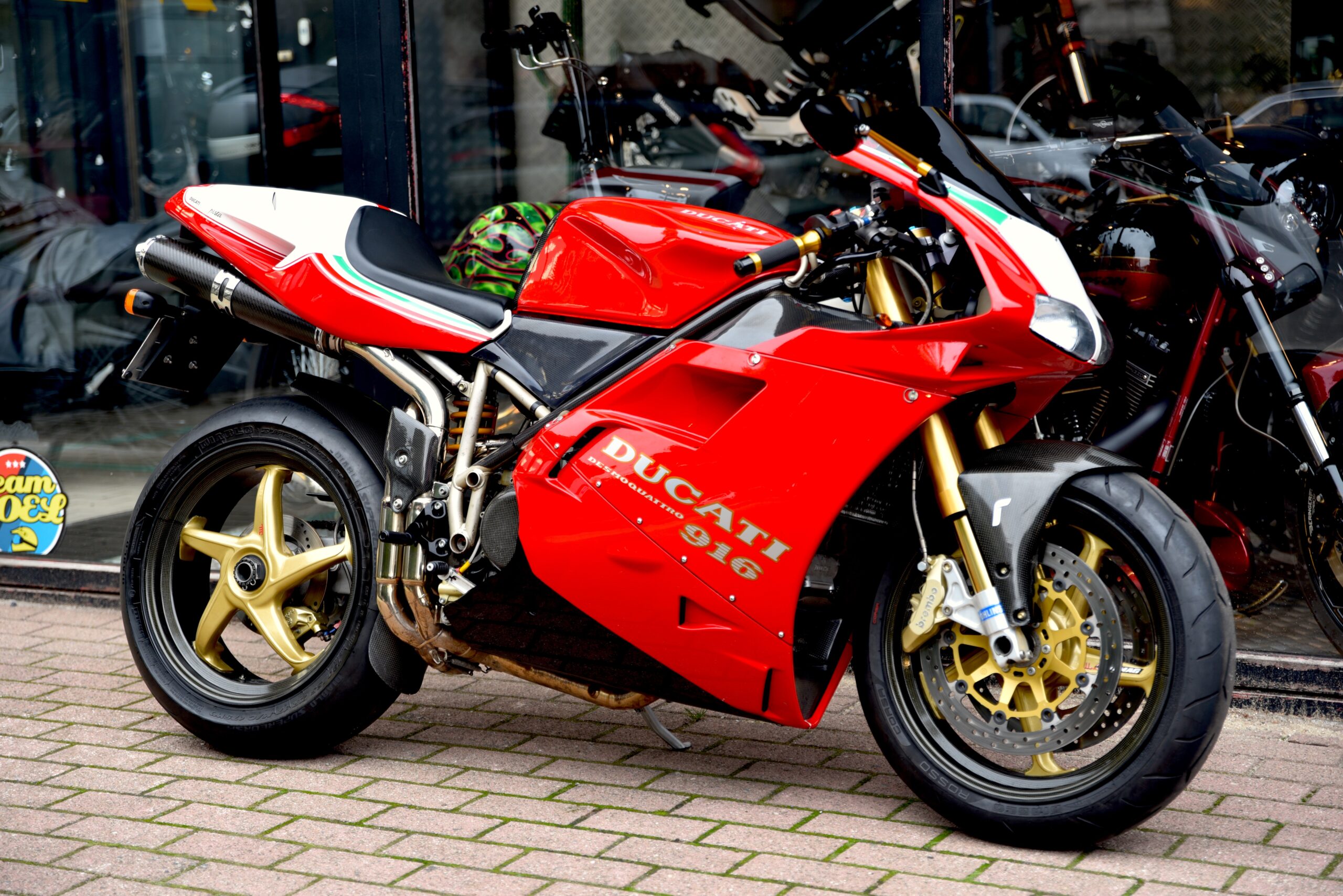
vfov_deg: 20.9
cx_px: 672
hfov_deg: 30.9
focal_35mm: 65
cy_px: 448
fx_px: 2426
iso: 100
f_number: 2.8
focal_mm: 65
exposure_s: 1/40
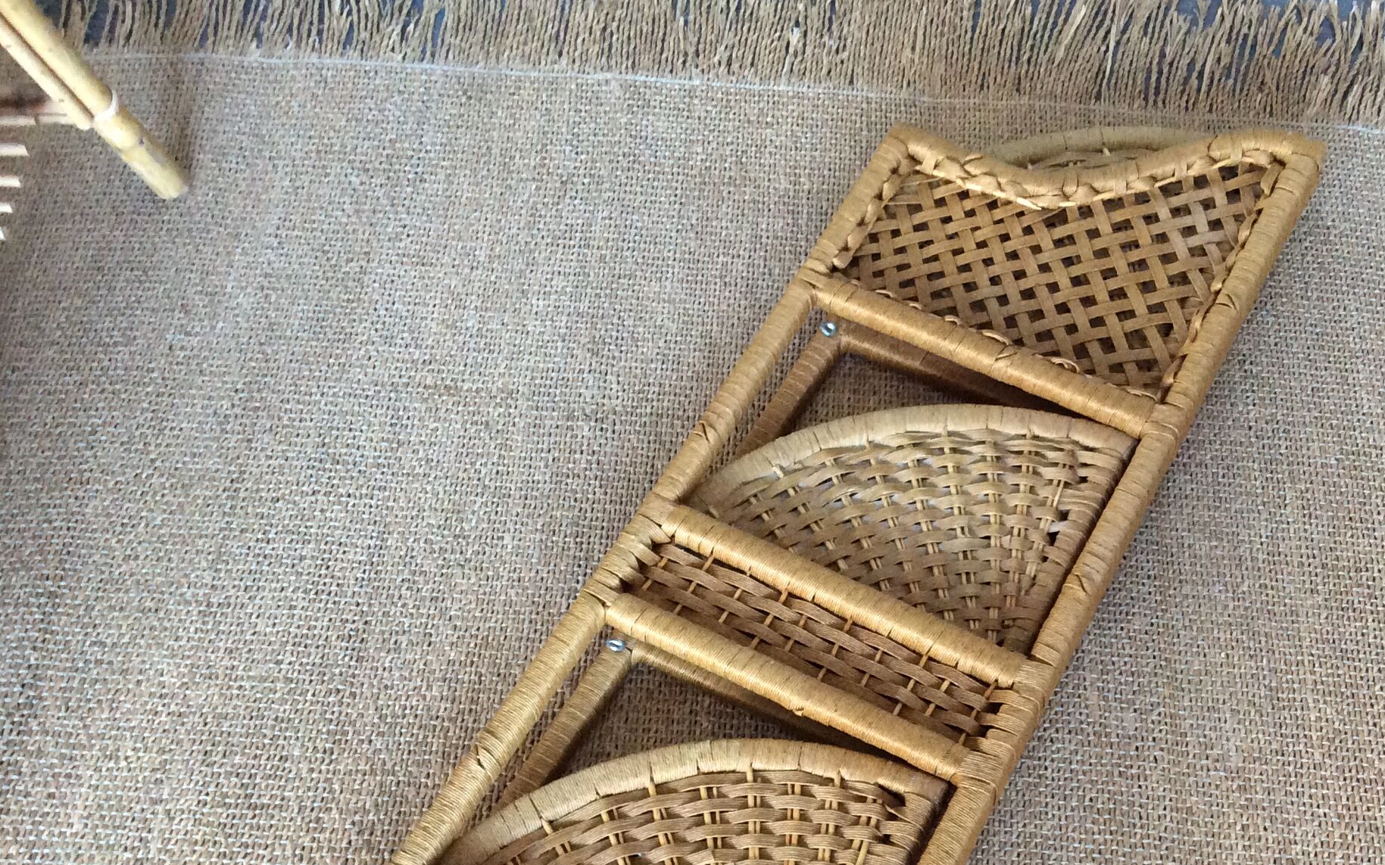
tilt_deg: -61.2
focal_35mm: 48
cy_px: 636
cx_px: 872
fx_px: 1812
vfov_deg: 26.6
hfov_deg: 41.5
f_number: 2.4
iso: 200
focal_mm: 3.3
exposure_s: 1/25
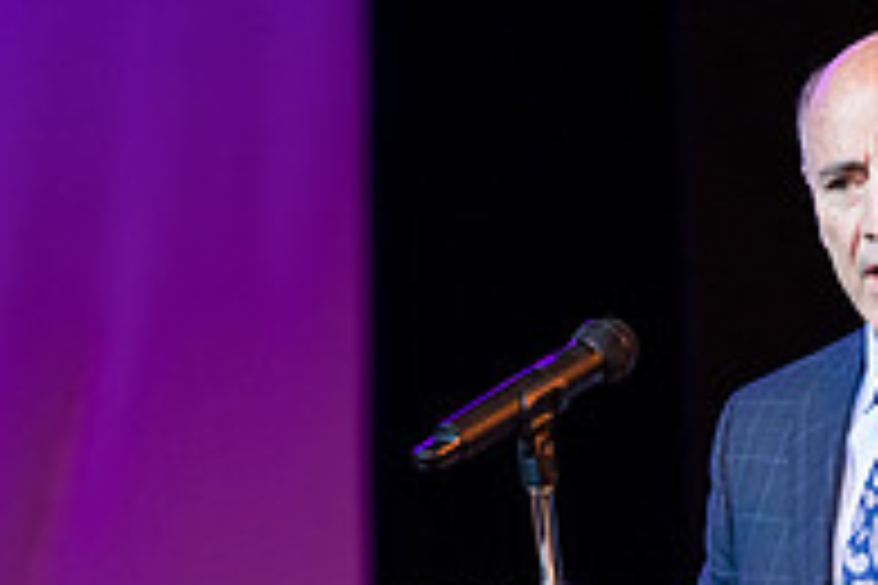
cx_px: 896
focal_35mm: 596
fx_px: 14535
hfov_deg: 3.5
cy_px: 578
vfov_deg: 2.3
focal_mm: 200
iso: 1600
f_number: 2.8
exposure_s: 1/200
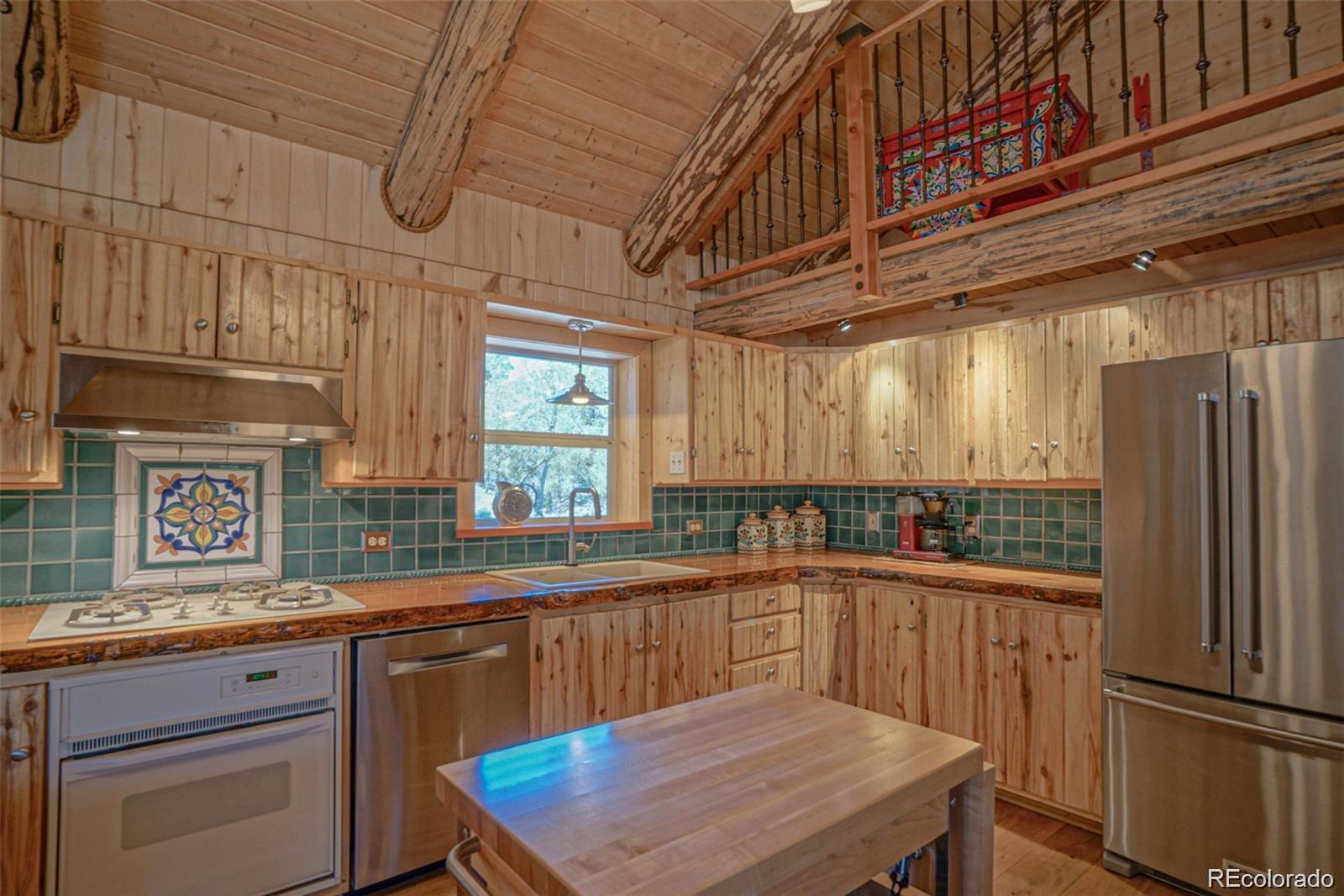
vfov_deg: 70.4
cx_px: 672
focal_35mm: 17
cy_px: 448
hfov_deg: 93.3
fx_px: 634
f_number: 13
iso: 400
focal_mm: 17
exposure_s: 1/6
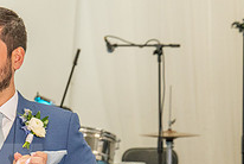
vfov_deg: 4.6
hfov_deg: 6.8
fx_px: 2016
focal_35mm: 297
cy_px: 186
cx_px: -93
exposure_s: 1/125
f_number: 4
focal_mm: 70
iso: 640
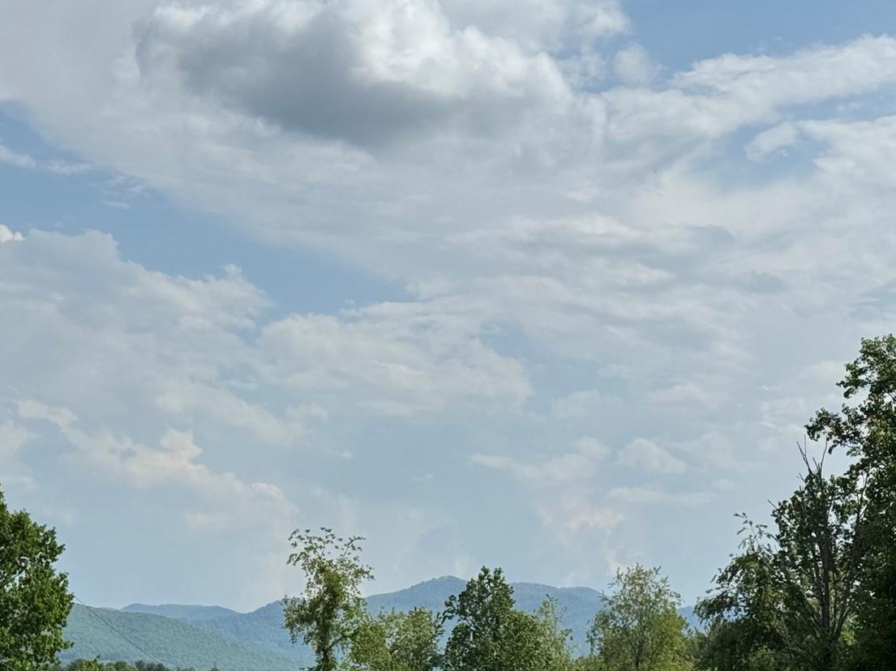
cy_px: 505
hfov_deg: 22.0
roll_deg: -0.8
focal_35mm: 89
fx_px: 2303
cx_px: 388
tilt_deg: +2.7
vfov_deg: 16.5
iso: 64
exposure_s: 1/12500
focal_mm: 6.76
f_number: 1.78
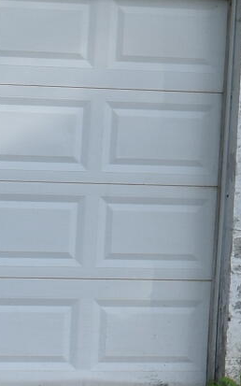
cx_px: 886
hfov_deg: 4.7
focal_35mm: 256
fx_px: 2688
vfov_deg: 8.1
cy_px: -122
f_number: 8
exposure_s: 1/250
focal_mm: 23
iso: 110
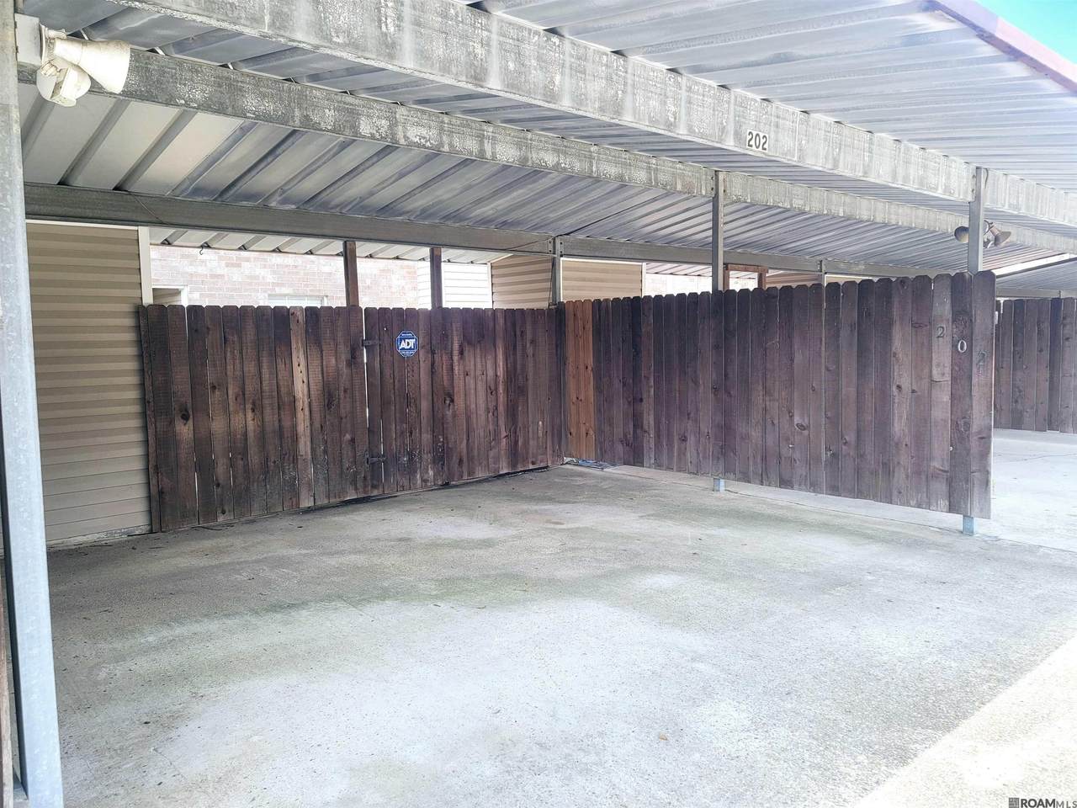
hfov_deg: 69.4
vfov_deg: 54.9
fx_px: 778
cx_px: 538
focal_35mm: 25
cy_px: 404
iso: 32
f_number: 1.8
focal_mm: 7
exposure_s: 1/120
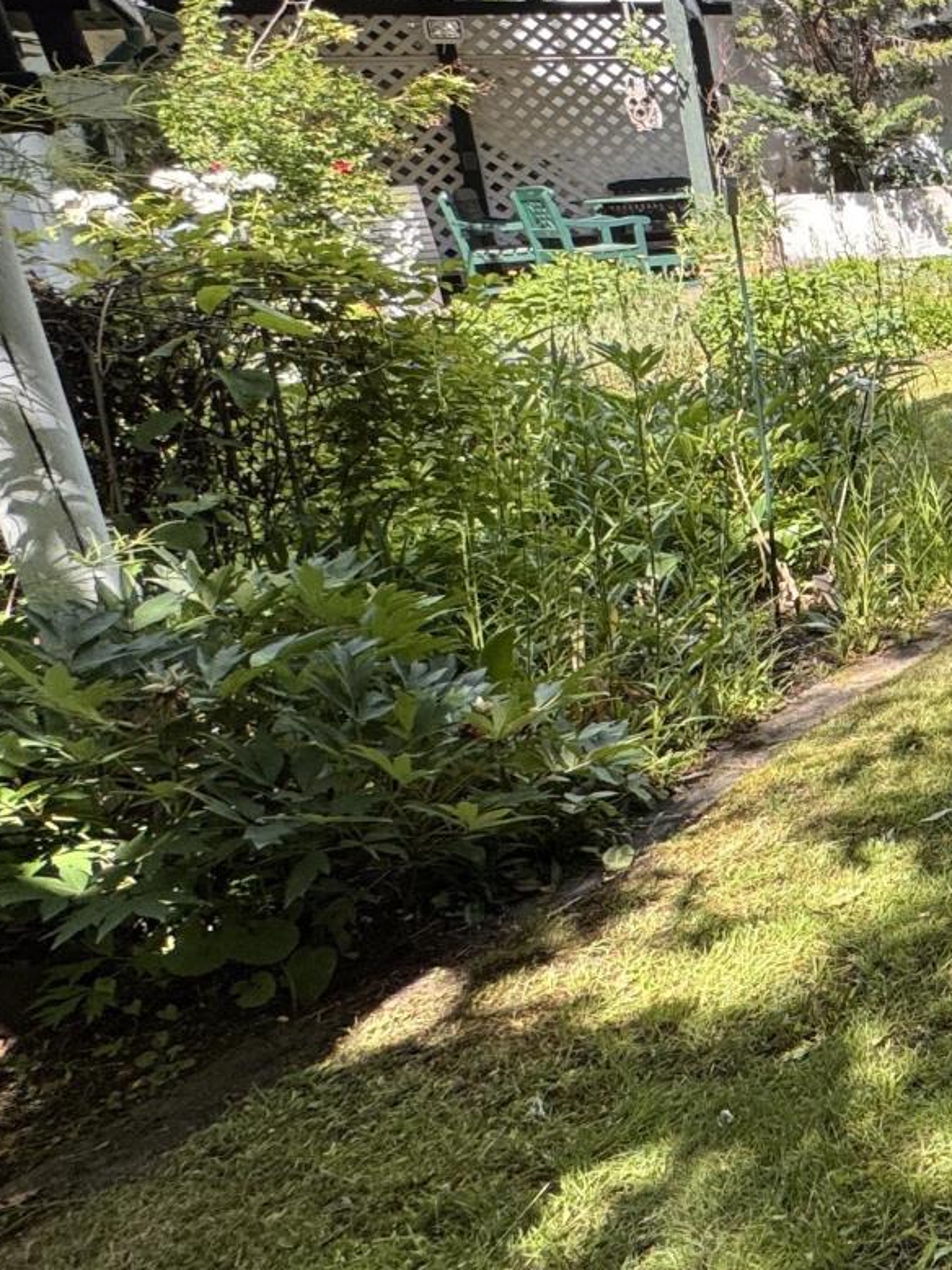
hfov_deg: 22.4
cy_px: 372
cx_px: 1699
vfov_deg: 47.7
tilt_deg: -9.0
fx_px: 1394
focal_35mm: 38
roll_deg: +2.4
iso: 40
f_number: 2.2
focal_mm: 2.22
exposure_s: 1/349
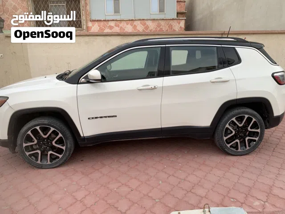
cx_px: 142
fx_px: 214
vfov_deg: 53.1
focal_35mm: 26
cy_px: 107
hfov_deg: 67.3
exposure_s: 1/122
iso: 25
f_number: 1.8
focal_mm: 4.25
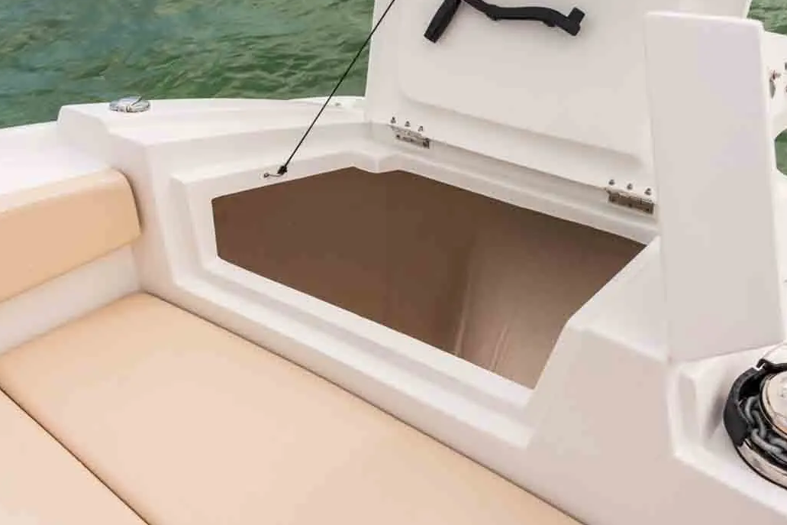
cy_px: 200
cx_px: 466
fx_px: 787
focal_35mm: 36
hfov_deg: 52.8
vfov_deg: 36.7
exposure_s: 1/200
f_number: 9
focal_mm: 29
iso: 100
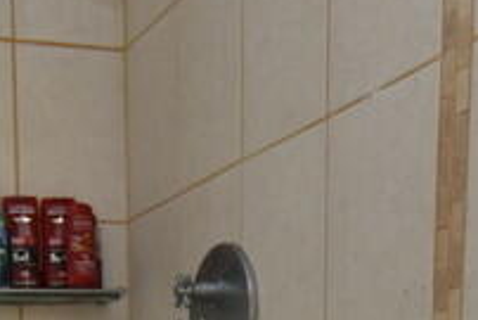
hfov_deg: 25.7
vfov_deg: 14.7
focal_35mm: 76
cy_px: 644
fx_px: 1010
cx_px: 35
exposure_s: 1/80
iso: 200
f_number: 4.5
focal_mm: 10
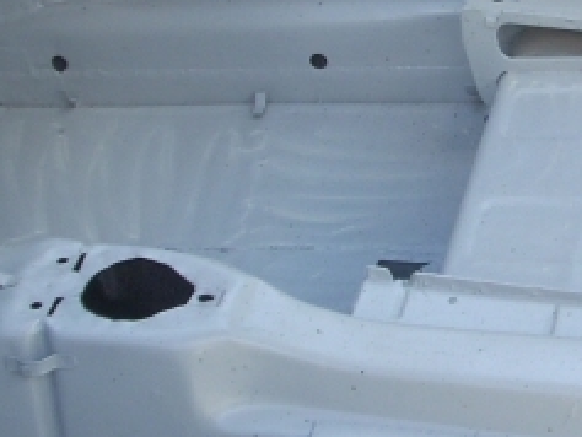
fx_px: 1968
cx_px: 685
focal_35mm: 117
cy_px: 21
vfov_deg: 12.5
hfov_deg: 16.2
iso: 64
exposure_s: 1/120
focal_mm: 6.2
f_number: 2.8
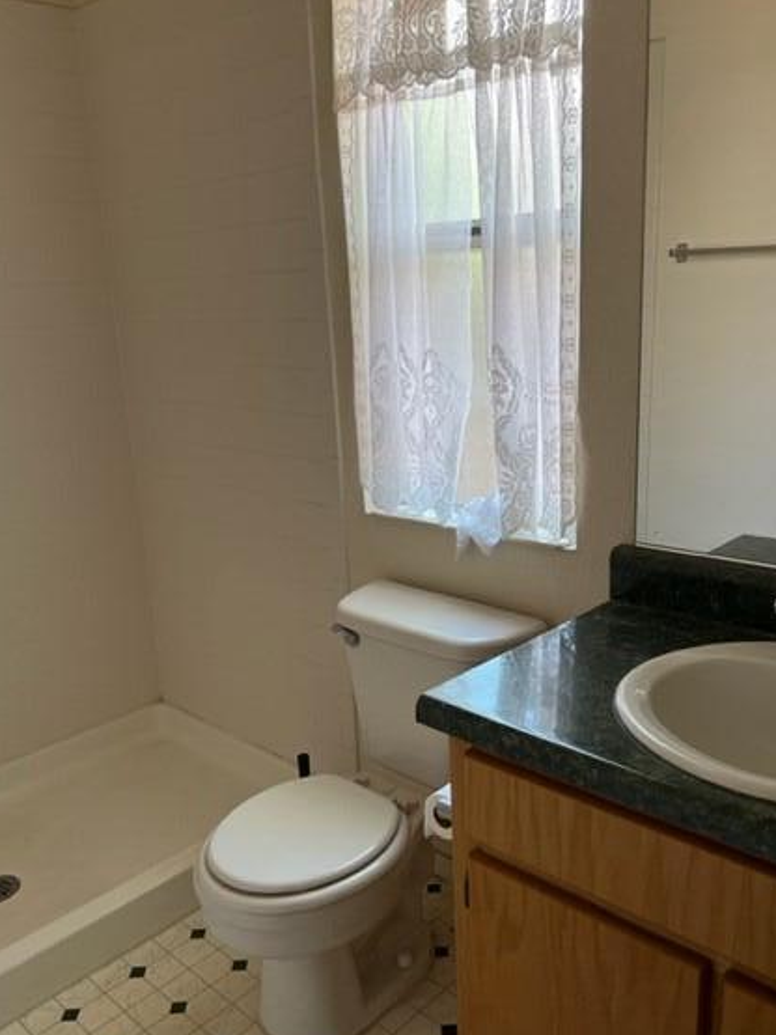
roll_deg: +3.2
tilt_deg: -14.4
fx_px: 897
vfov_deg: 59.9
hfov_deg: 46.8
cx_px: 397
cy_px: 546
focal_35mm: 30
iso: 125
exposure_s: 1/106
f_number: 1.5
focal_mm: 5.7
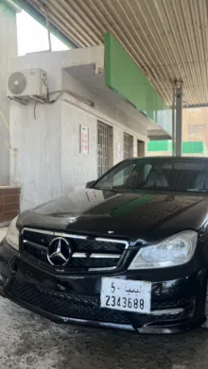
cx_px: 140
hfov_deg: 39.7
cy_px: 181
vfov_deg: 66.1
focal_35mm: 29
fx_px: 284
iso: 50
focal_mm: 5.7
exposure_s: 1/466
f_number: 1.5
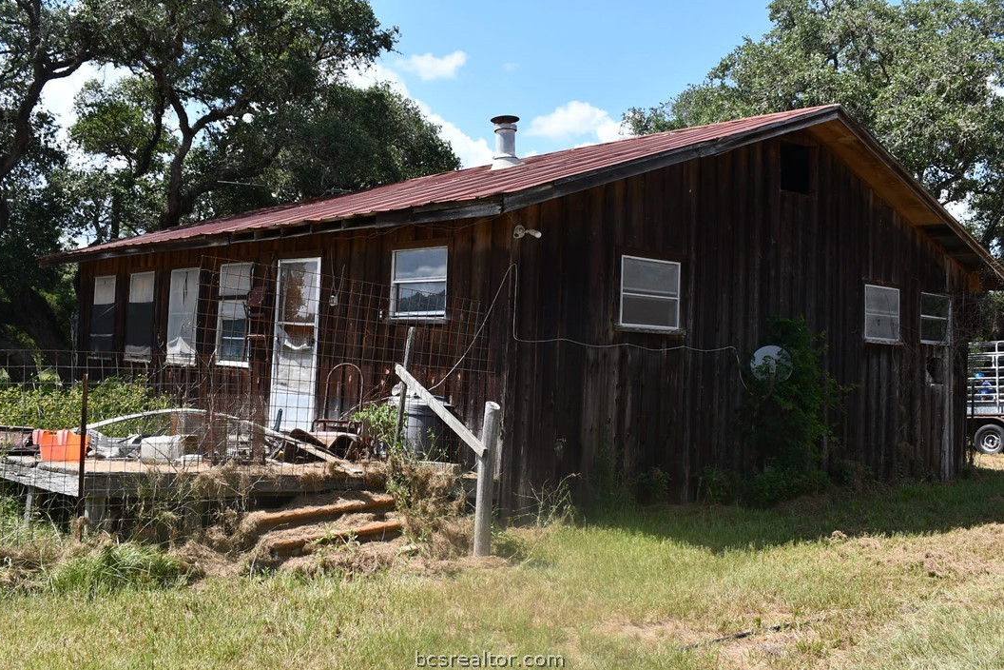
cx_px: 490
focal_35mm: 37
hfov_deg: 51.9
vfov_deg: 35.9
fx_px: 1032
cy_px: 329
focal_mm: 18
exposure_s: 1/250
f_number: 8
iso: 100
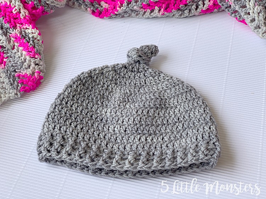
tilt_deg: -49.4
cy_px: 100
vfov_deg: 28.0
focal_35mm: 52
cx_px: 133
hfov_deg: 36.8
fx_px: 400
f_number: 2.4
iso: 16
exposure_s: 1/197
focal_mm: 6
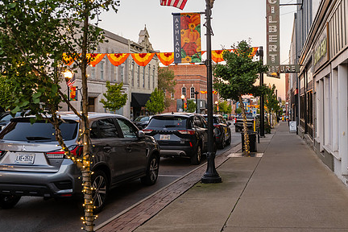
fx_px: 416
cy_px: 100
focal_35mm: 43
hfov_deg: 44.8
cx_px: 230
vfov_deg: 31.1
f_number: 4.5
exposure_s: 1/160
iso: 1000
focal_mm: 32
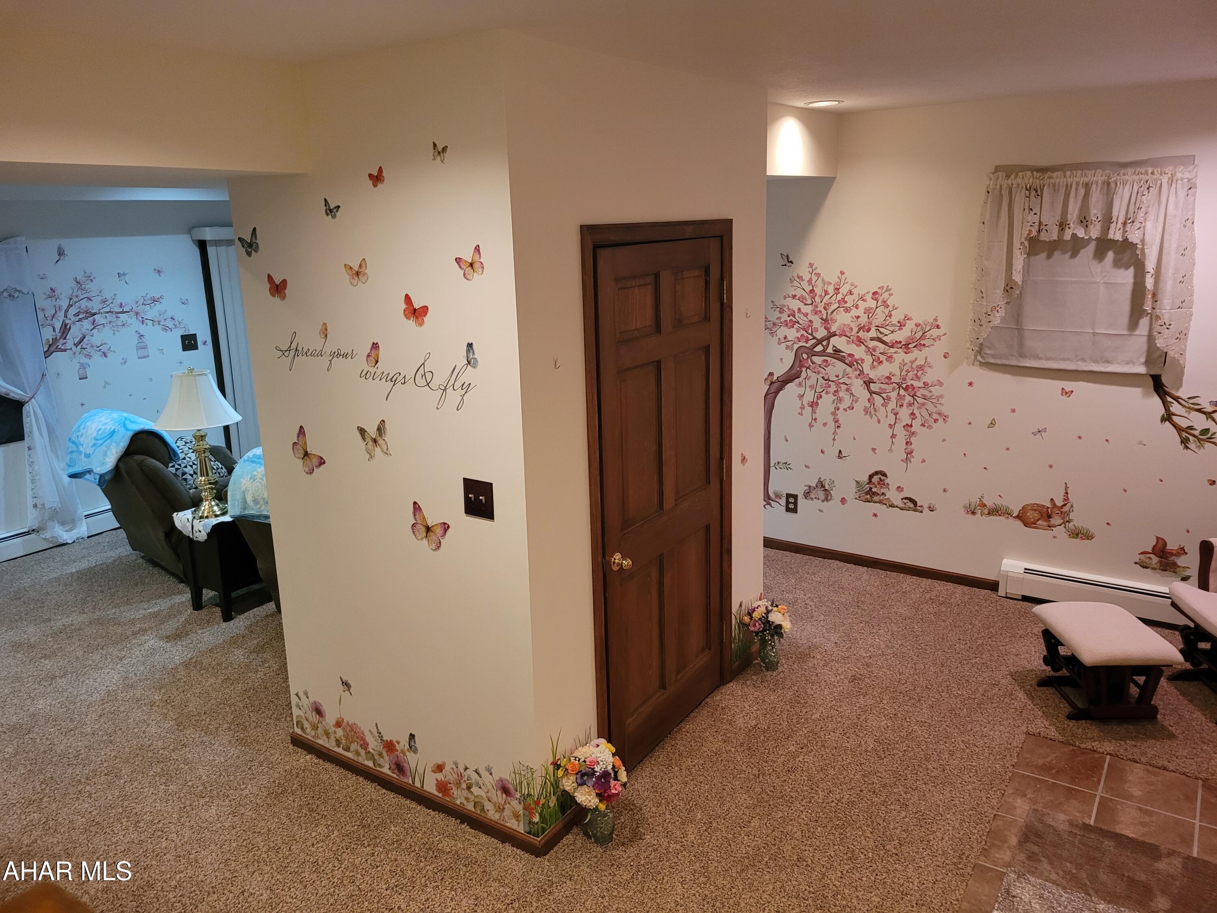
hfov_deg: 67.3
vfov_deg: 53.1
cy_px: 456
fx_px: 914
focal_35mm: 26
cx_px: 608
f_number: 1.8
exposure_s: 1/40
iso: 400
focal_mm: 5.4
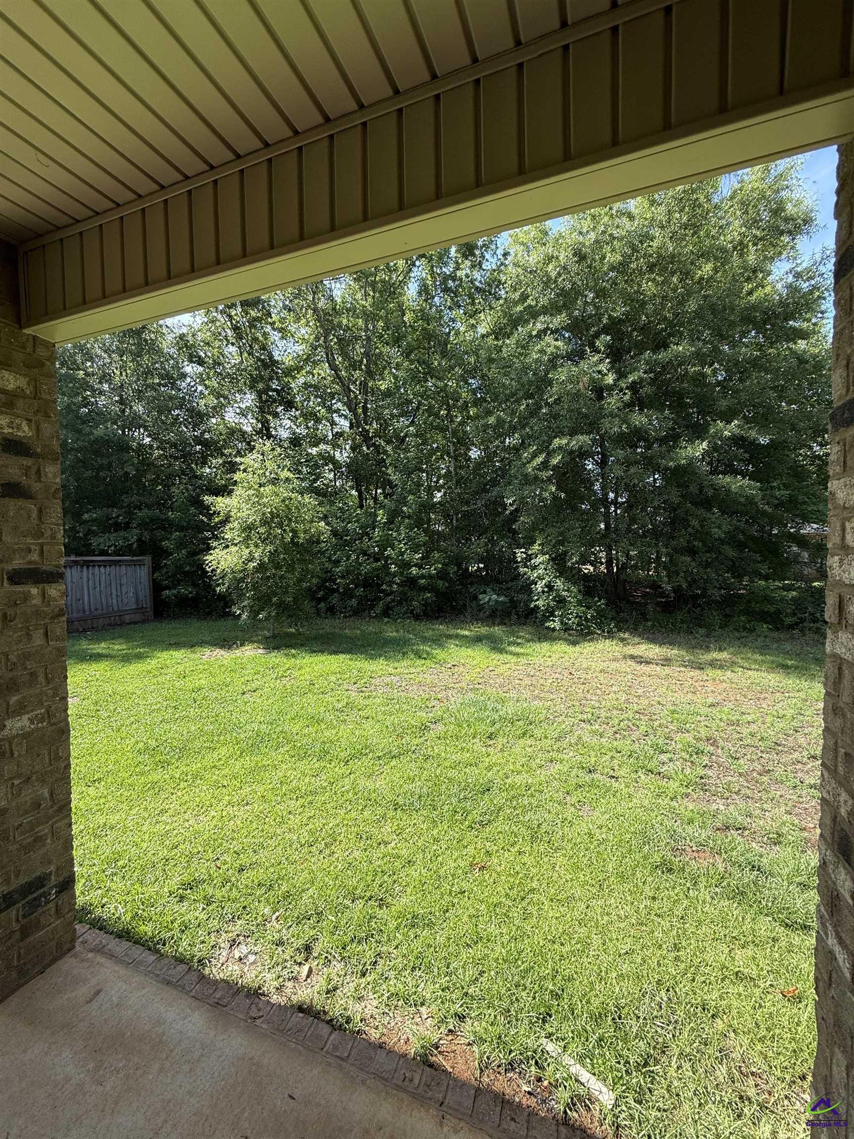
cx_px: 427
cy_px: 570
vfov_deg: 102.1
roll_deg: +0.0
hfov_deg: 85.7
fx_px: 461
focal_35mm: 14
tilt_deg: -0.9
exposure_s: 1/468
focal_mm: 2.22
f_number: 2.2
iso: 50
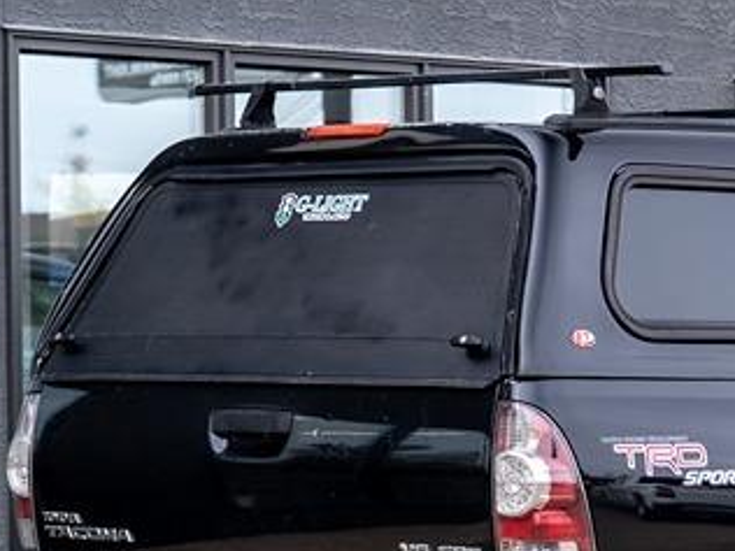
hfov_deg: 9.8
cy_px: 266
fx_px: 4225
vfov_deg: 7.5
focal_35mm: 199
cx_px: 856
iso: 125
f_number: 4
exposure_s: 1/160
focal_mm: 53
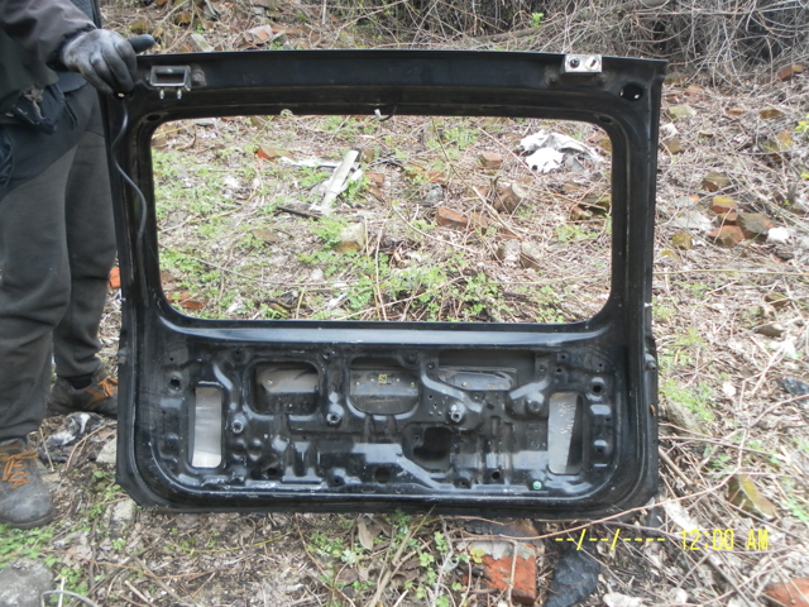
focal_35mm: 28
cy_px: 304
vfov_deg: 49.7
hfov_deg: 63.4
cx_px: 404
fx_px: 654
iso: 80
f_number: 3.2
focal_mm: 4.9
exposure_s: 1/50
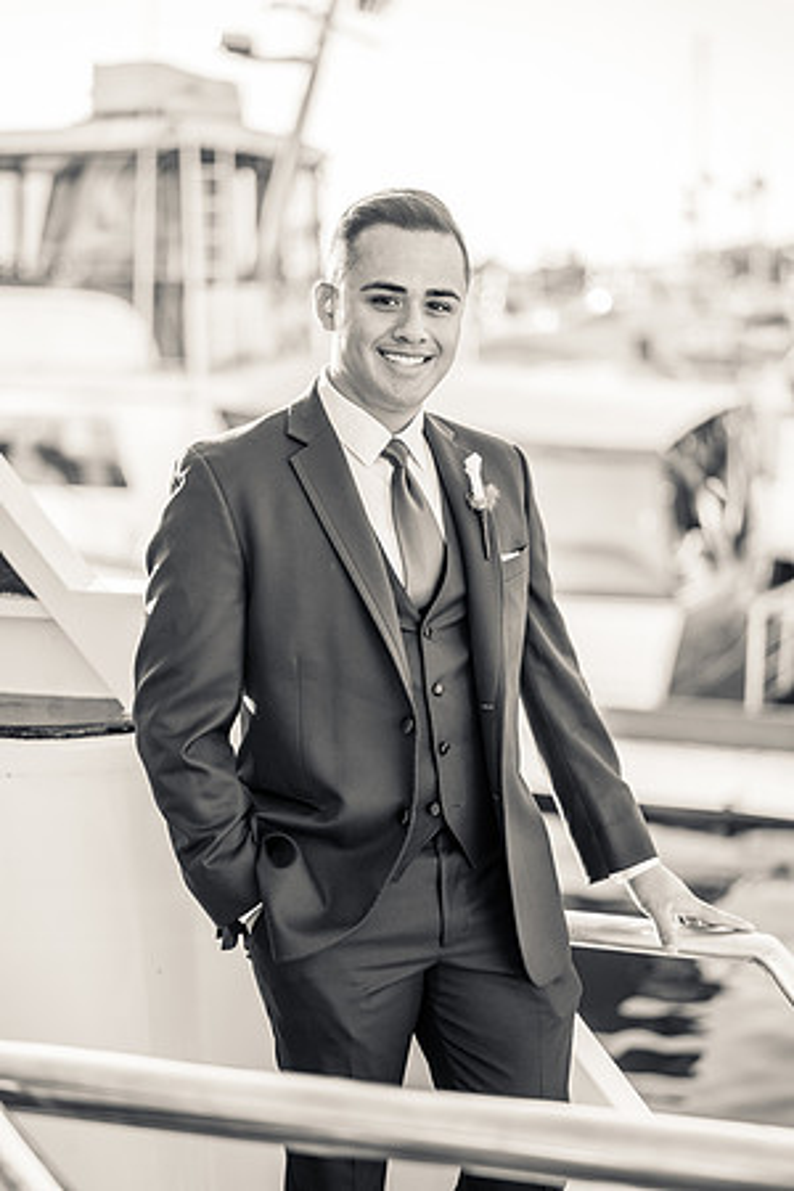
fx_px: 1654
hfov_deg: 27.0
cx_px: 397
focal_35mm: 50
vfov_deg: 39.6
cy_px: 596
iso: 160
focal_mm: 50
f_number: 1.4
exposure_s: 1/1250
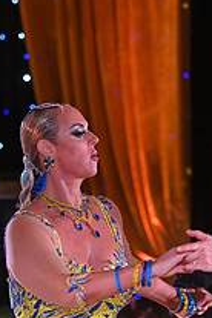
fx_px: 2871
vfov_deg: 6.3
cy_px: 389
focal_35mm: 325
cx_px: 171
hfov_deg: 4.2
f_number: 5
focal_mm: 116
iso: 3200
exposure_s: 1/400
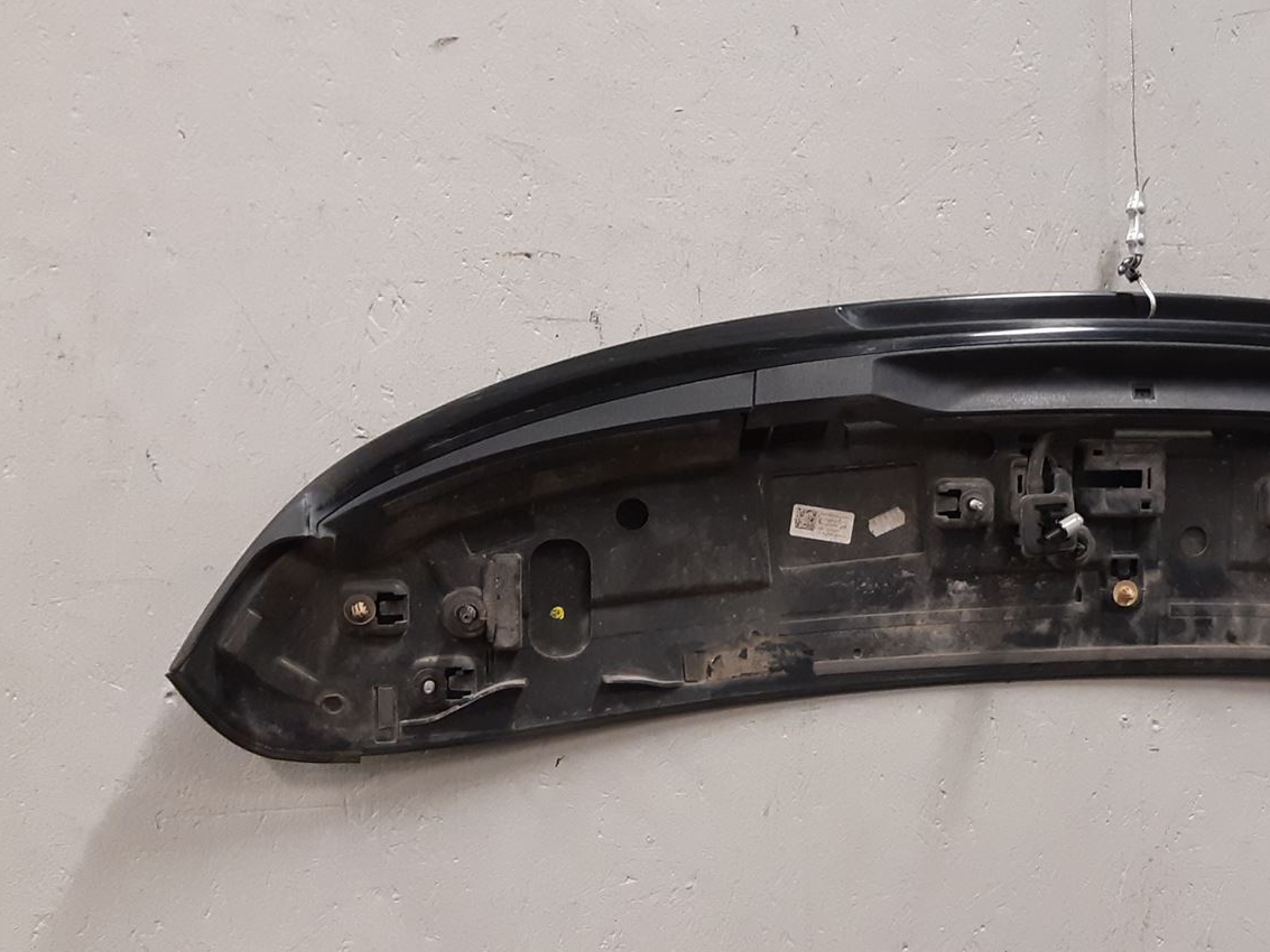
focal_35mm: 47
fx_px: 1725
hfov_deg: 39.5
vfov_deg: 30.7
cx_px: 927
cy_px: 601
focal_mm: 3.93
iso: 200
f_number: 1.7
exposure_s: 1/50
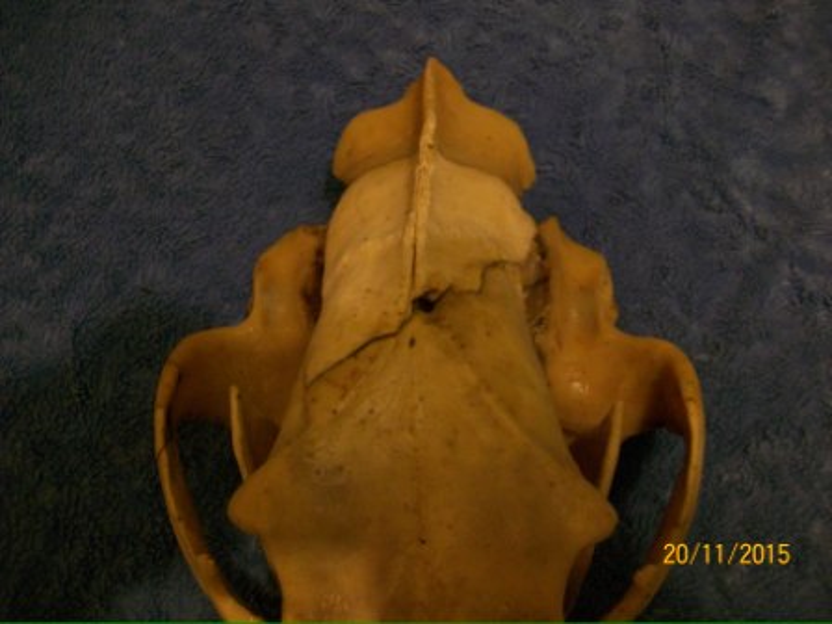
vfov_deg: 44.2
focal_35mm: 32
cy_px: 312
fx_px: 769
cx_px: 416
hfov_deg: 56.8
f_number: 2.8
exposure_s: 1/8
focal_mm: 5.7
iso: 160
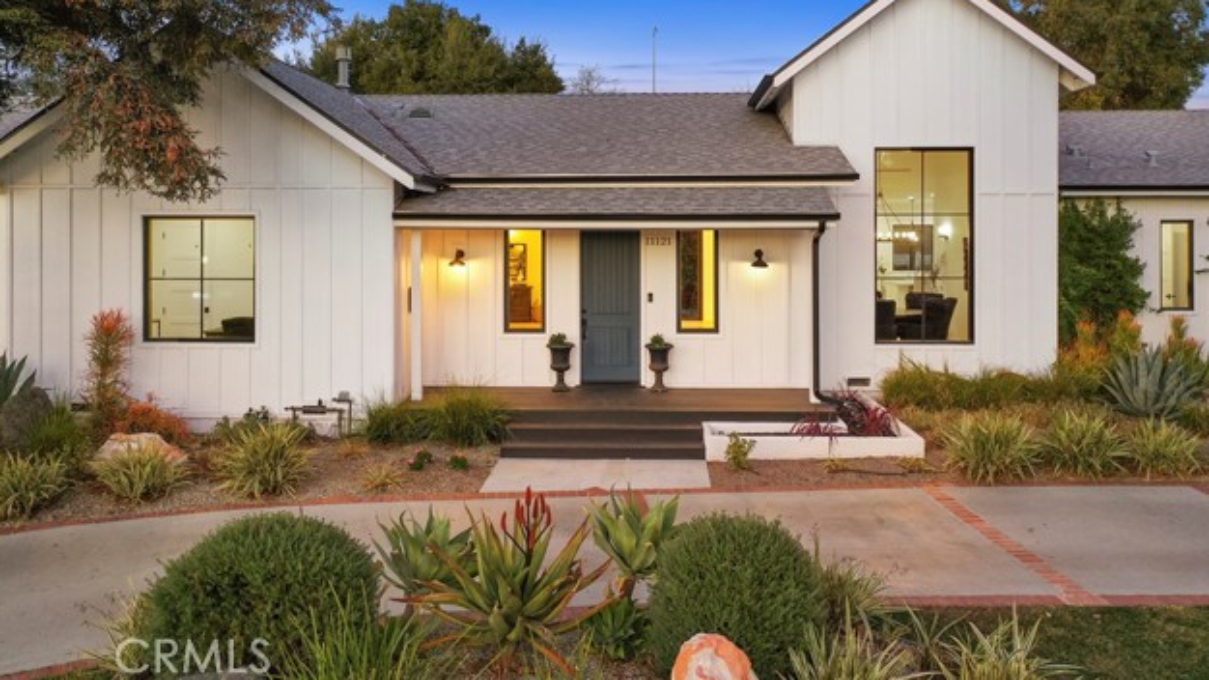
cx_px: 606
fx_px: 962
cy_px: 271
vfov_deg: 38.8
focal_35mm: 30
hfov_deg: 64.3
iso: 500
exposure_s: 1/10
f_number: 2.8
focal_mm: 10.26
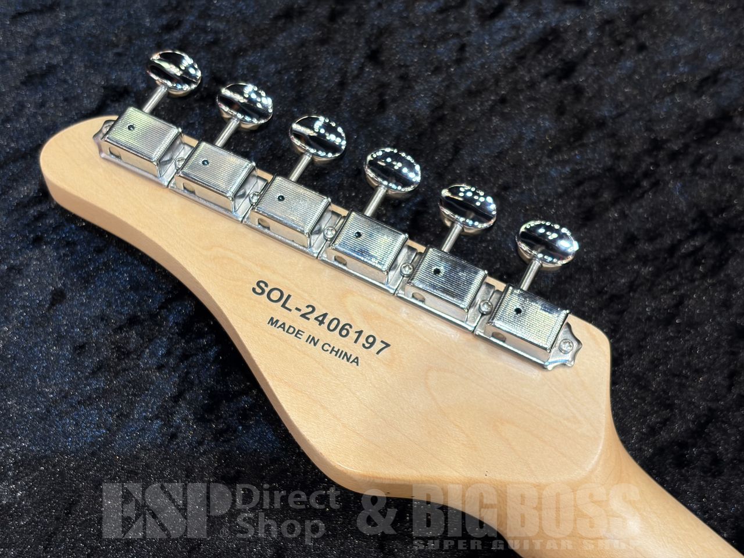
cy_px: 279
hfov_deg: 36.8
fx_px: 1118
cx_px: 372
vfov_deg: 28.0
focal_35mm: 52
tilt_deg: -65.1
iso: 100
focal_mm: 5.96
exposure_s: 1/60
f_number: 1.6
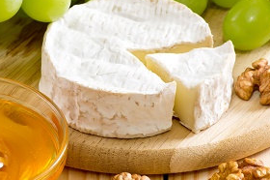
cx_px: 91
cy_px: 86
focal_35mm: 327
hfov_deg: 6.3
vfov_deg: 4.2
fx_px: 2450
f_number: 11
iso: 200
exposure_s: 1/125
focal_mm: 122
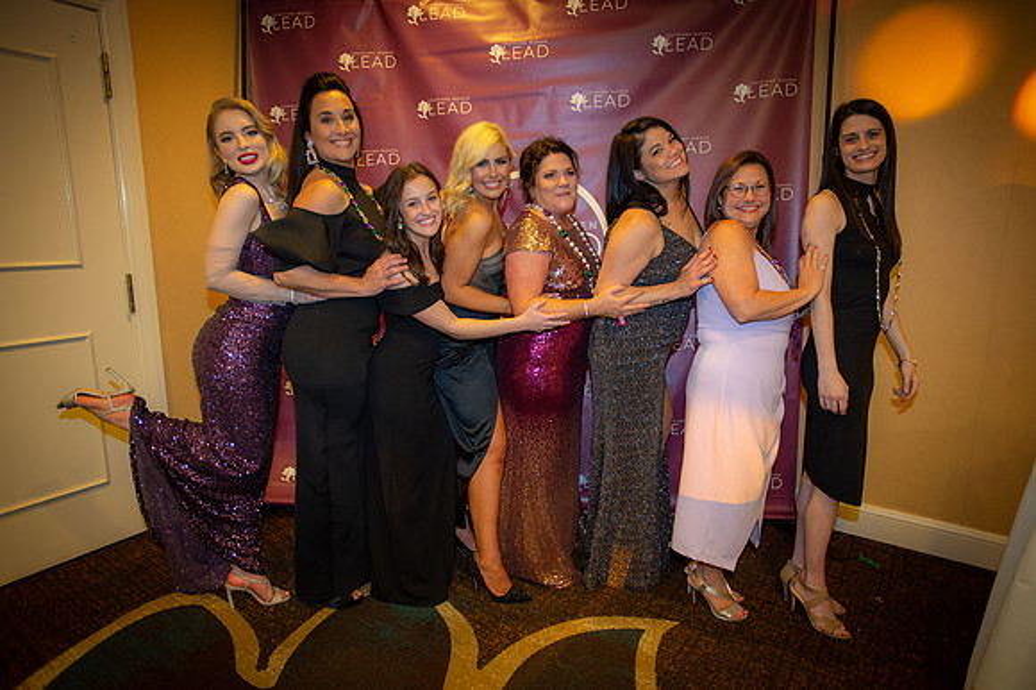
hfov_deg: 78.6
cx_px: 518
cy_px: 345
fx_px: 633
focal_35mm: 22
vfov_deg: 57.2
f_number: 2.8
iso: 1250
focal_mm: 22
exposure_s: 1/80
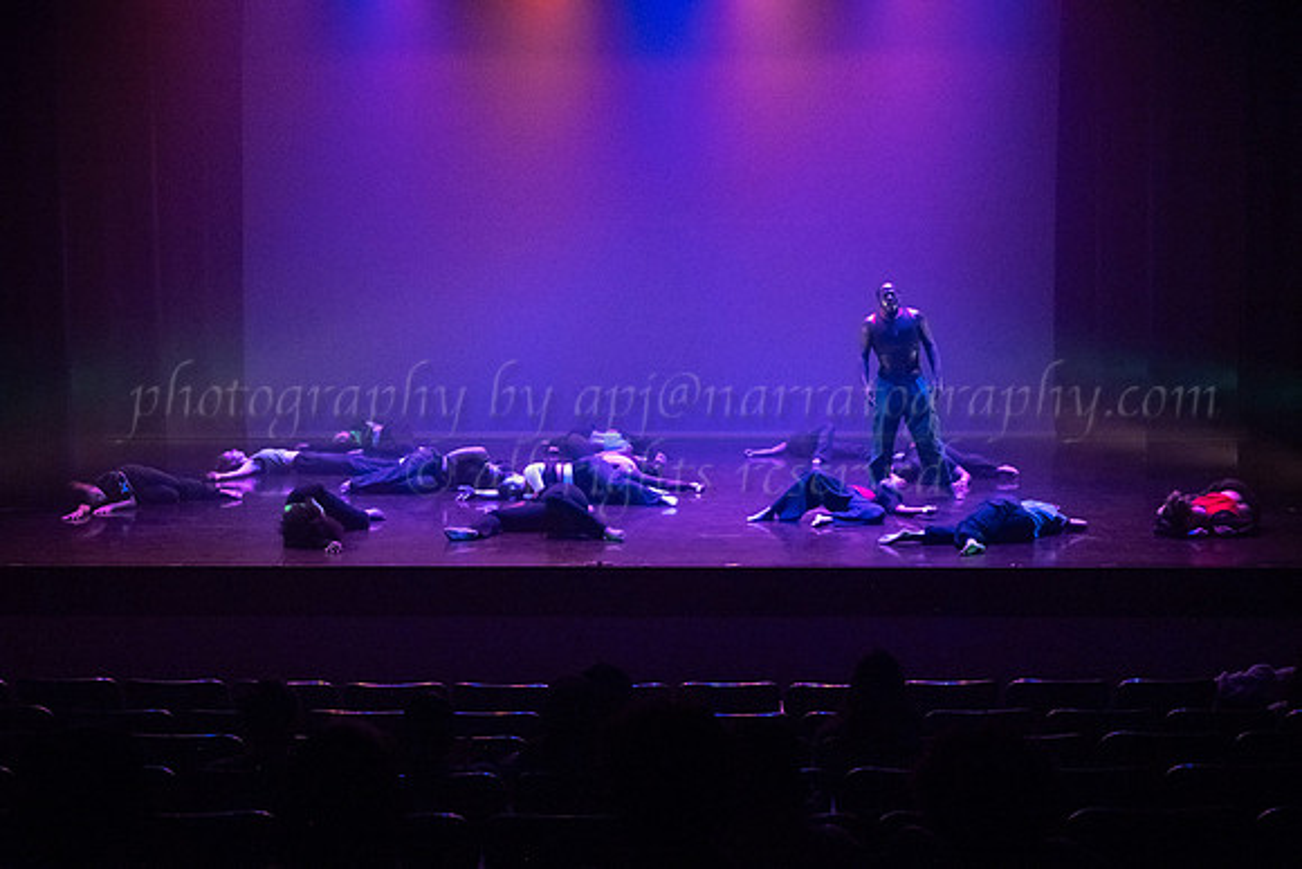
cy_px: 434
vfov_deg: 27.3
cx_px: 651
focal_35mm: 49
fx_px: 1787
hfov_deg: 40.0
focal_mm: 48
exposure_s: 1/400
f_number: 3.5
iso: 4000
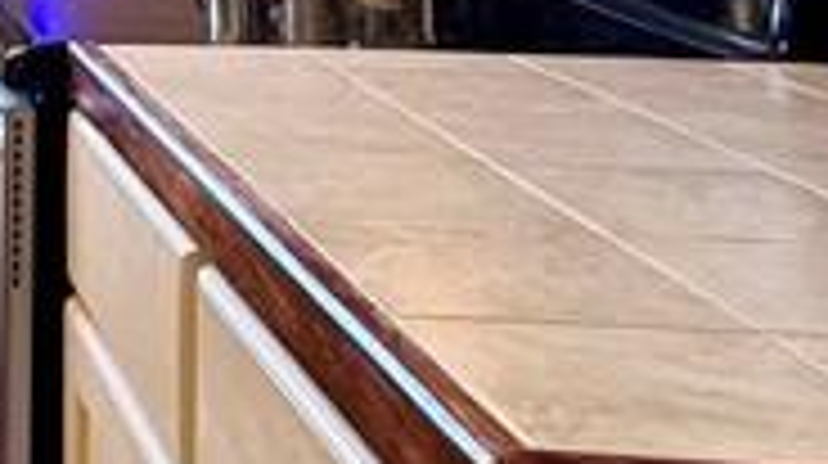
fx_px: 1864
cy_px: -284
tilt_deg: -0.3
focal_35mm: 85
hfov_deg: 19.5
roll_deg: -0.2
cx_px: -608
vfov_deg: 13.2
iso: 250
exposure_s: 1/120
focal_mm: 2.22
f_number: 2.2
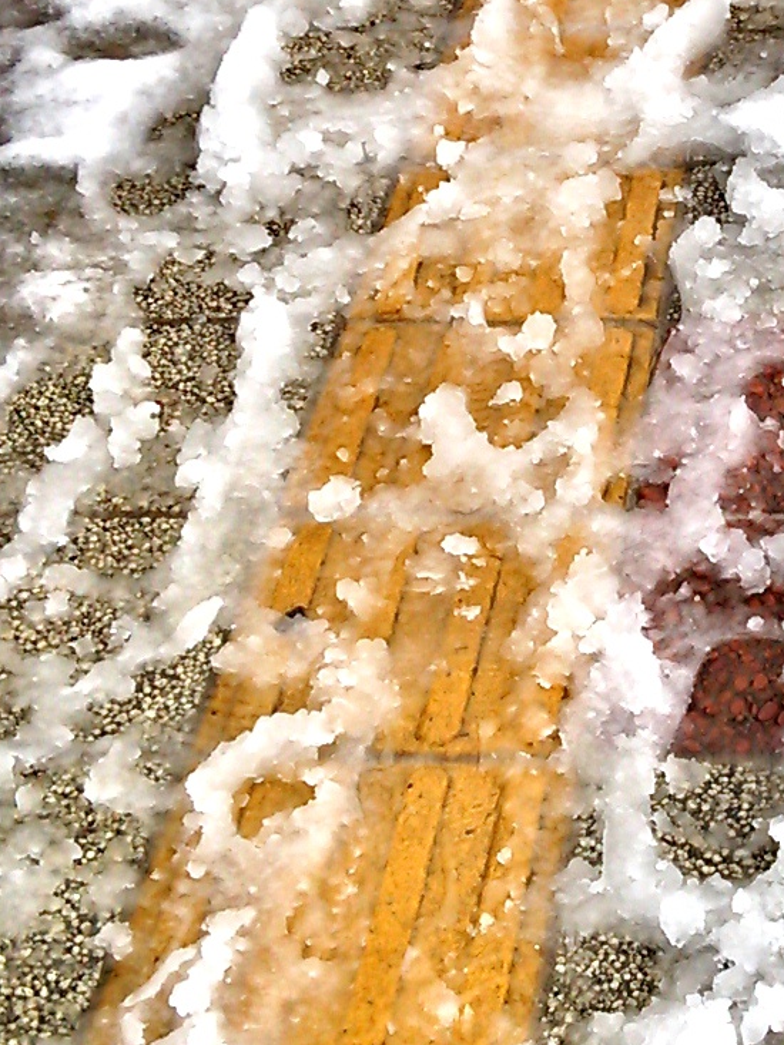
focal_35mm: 88
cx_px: 901
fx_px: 2657
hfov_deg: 16.2
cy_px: 329
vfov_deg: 22.1
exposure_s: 1/120
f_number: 2.5
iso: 50
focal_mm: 4.21
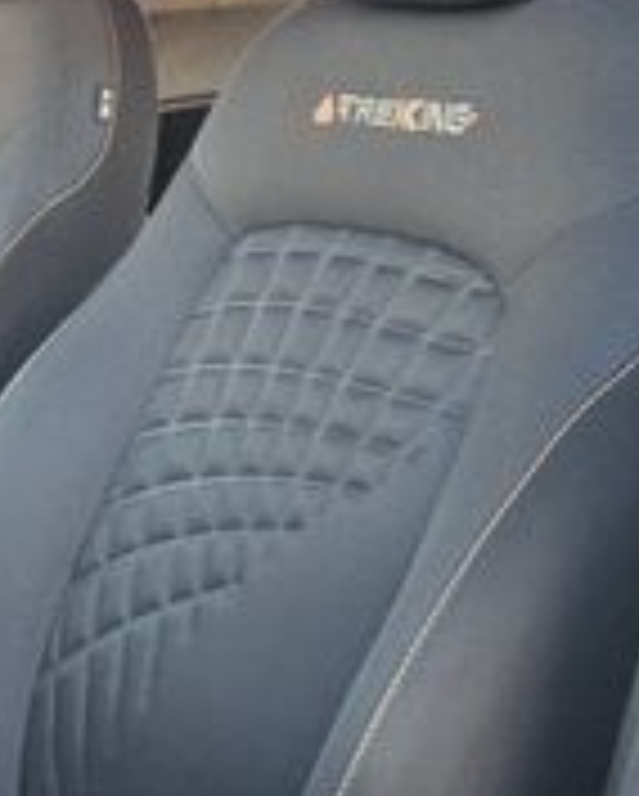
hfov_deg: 18.7
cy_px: 549
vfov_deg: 24.9
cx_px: -202
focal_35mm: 76
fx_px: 1794
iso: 250
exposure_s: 1/120
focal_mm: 5.4
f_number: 1.8
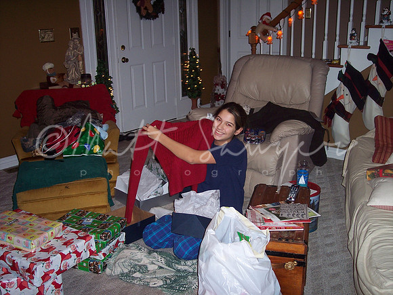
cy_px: 148
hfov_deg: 47.9
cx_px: 196
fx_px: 443
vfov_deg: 36.8
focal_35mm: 39
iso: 100
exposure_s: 1/60
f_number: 2.8
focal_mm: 8
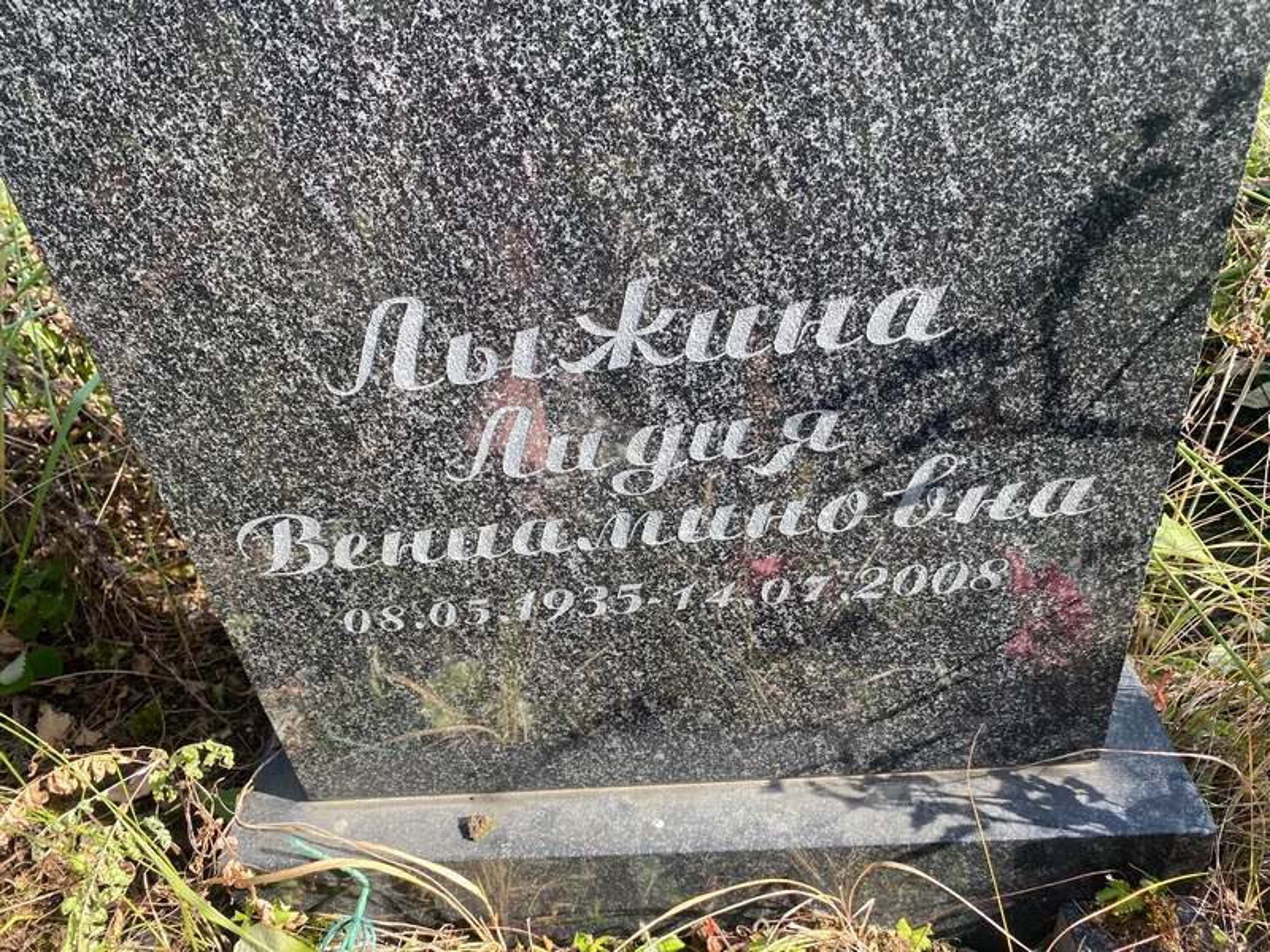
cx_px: 635
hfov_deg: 67.3
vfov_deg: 53.1
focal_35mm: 26
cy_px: 476
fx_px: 954
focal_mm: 4.25
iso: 32
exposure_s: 1/338
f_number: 1.8
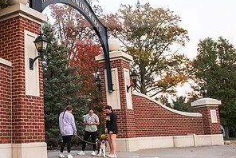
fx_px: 308
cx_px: 18
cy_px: 57
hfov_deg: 38.6
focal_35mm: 47
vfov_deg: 28.6
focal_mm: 24
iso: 1600
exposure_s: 1/200
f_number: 4
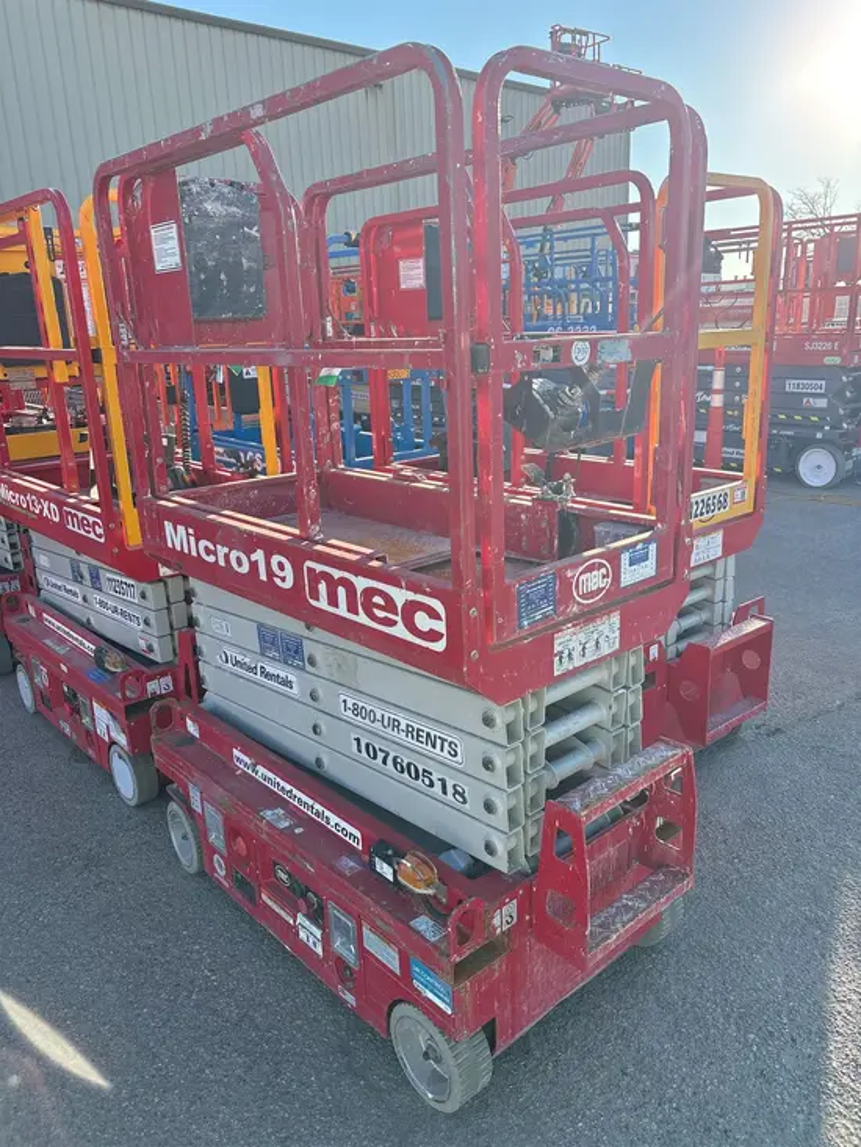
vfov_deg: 67.3
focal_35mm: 26
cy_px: 574
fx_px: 862
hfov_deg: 53.1
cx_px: 430
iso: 64
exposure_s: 1/1175
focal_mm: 5.96
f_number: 1.6
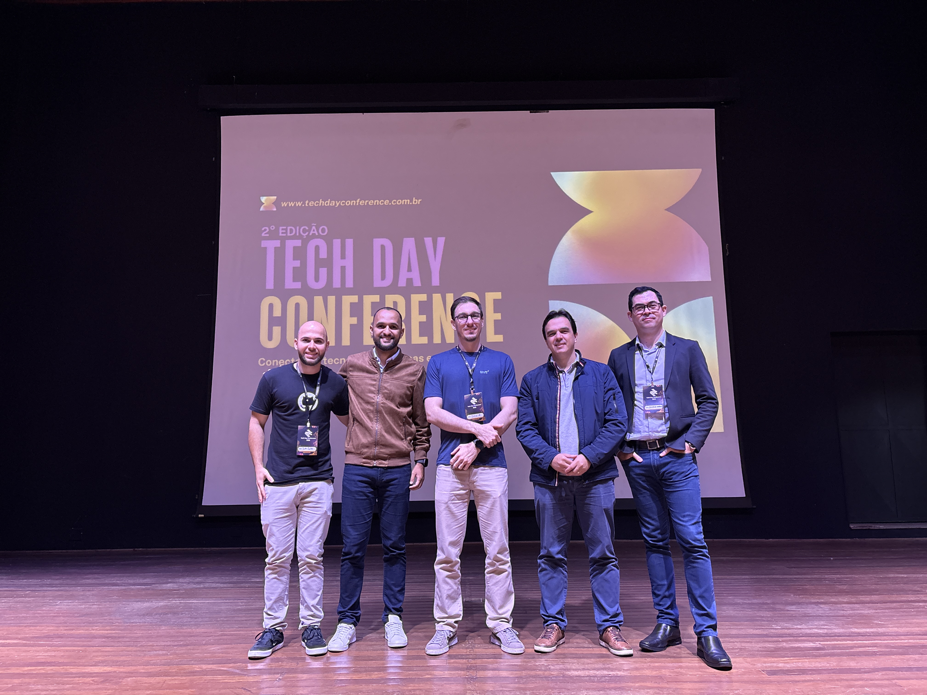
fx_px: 696
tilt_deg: +9.8
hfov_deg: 67.3
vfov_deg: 53.1
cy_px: 348
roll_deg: +1.8
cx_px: 464
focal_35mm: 26
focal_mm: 5.96
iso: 400
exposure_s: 1/60
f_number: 1.6
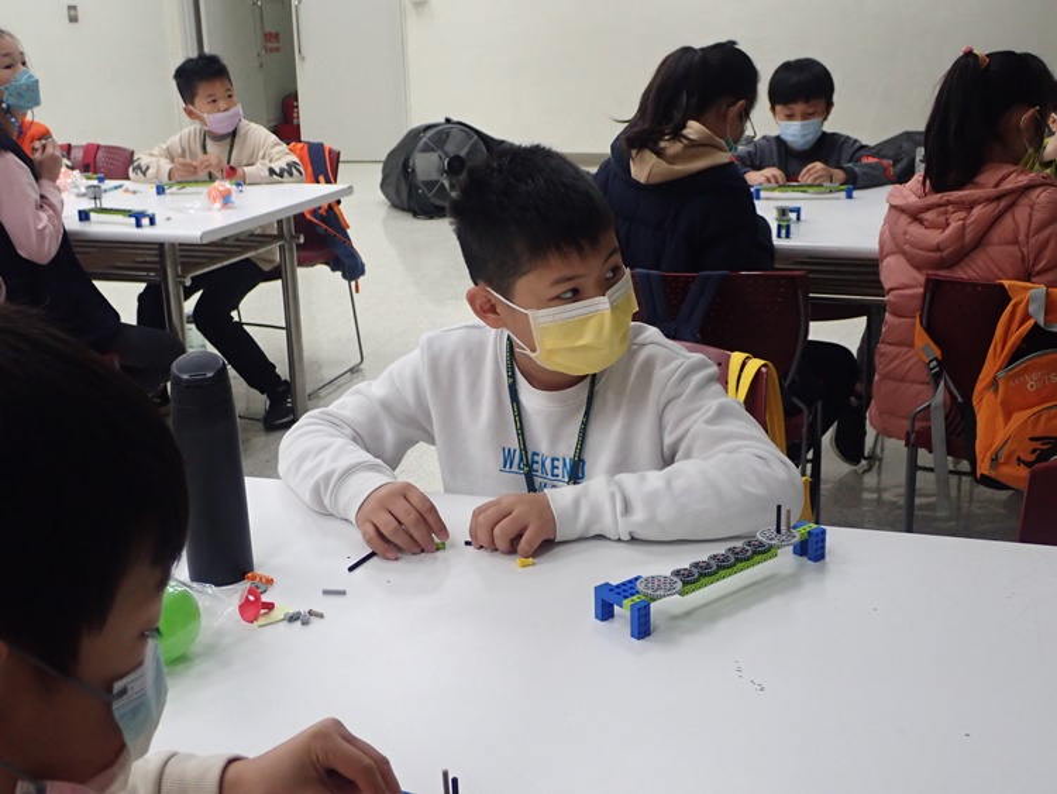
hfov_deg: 43.8
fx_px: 1313
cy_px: 397
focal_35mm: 43
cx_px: 528
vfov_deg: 33.6
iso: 400
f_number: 2.9
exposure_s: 1/100
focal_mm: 7.86
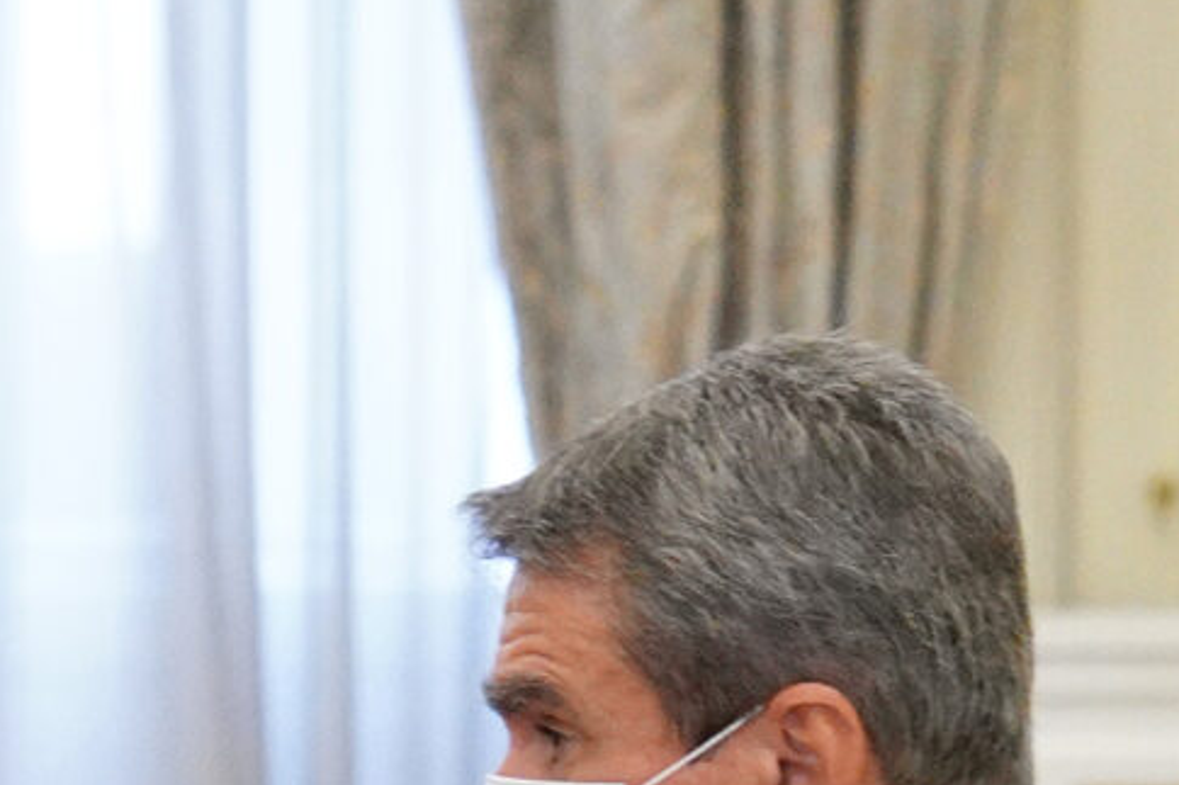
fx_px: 11589
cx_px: -1400
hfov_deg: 5.7
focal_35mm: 354
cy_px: 1134
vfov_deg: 3.9
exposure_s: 1/200
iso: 4000
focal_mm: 67
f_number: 3.2
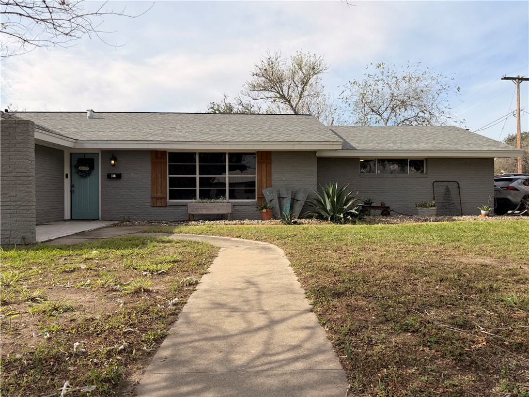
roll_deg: +0.1
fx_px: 367
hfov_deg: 71.6
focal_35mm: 24
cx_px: 264
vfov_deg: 56.8
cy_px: 198
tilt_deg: -0.9
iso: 80
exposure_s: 1/4673
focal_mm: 6.76
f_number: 1.78
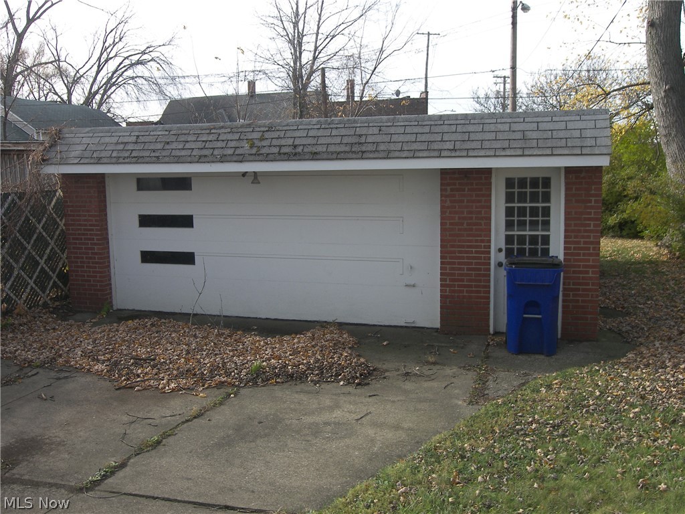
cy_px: 257
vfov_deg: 44.2
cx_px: 342
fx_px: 633
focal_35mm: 32
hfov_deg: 56.8
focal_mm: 6.8
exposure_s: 1/320
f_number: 3.2
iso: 50
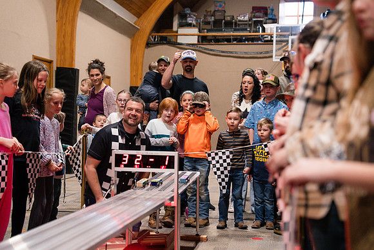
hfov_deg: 33.9
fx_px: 613
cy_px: 125
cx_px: 187
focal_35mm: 59
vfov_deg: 23.0
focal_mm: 59
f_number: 2.8
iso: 2500
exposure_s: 1/320
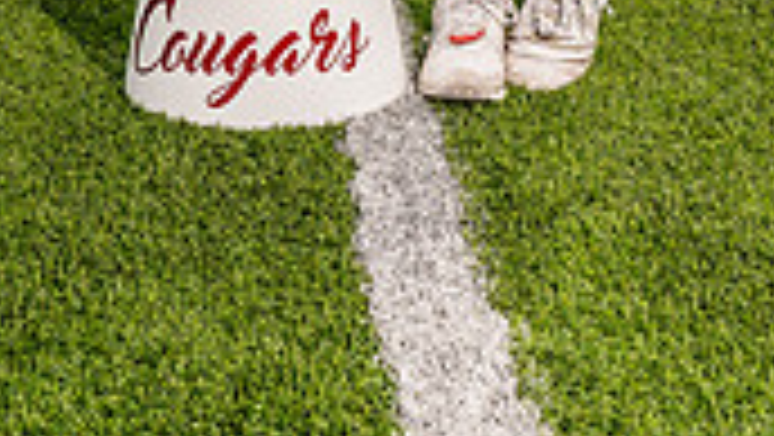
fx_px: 2136
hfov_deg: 20.5
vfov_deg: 10.3
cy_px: -571
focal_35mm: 104
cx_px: 378
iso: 100
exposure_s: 1/250
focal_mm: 38
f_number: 8
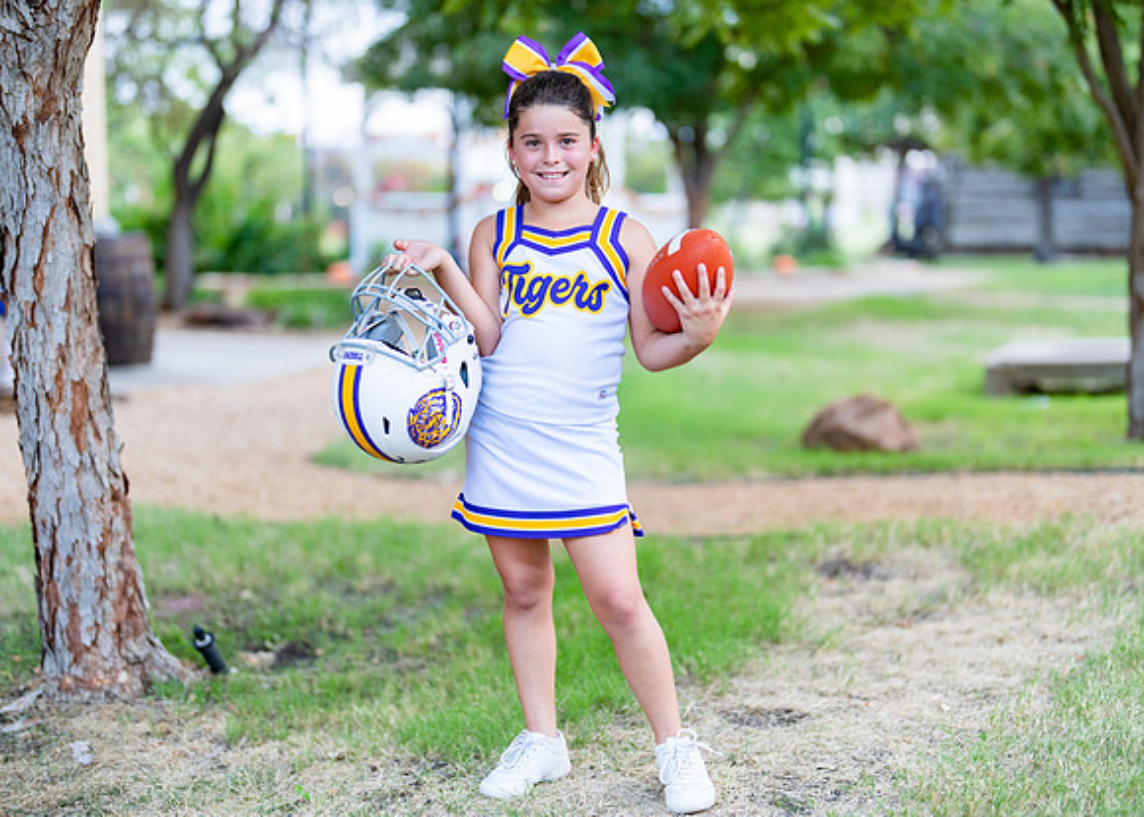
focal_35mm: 56
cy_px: 408
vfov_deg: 25.2
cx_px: 598
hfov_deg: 34.7
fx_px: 1828
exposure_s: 1/400
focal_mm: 50
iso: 400
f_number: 1.2
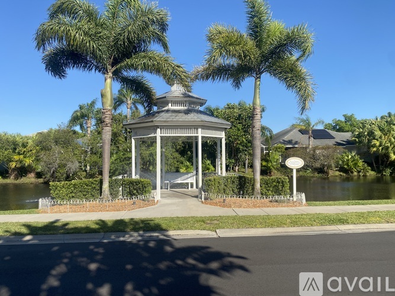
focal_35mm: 26
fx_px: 297
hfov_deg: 67.3
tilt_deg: +0.8
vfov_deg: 53.0
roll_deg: -0.9
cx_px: 198
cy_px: 148
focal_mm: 4.25
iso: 32
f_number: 1.8
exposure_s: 1/2571
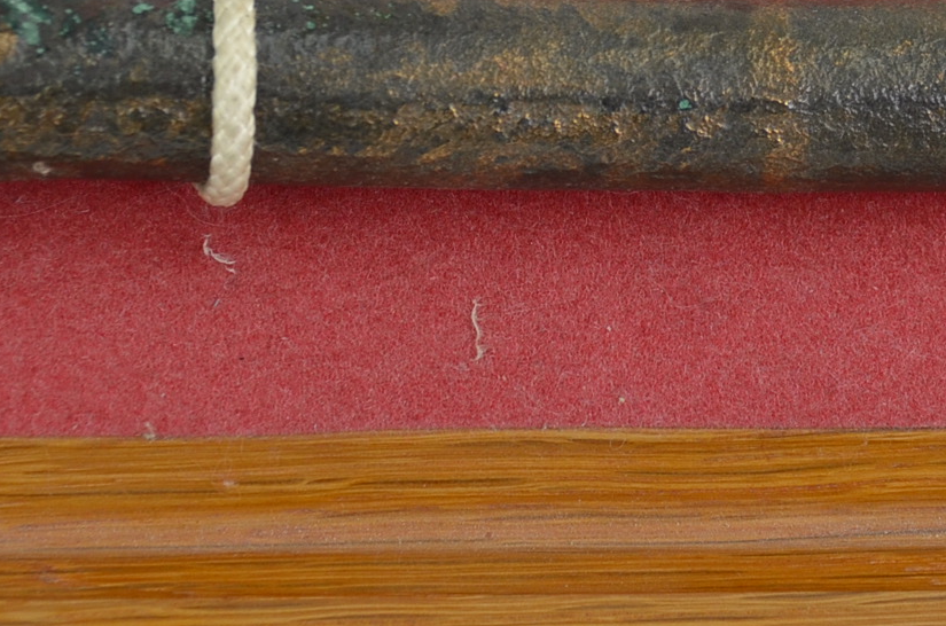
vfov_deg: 5.9
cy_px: 99
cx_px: 783
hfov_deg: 8.8
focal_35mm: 233
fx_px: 6109
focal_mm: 52
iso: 250
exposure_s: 1/125
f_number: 5.6
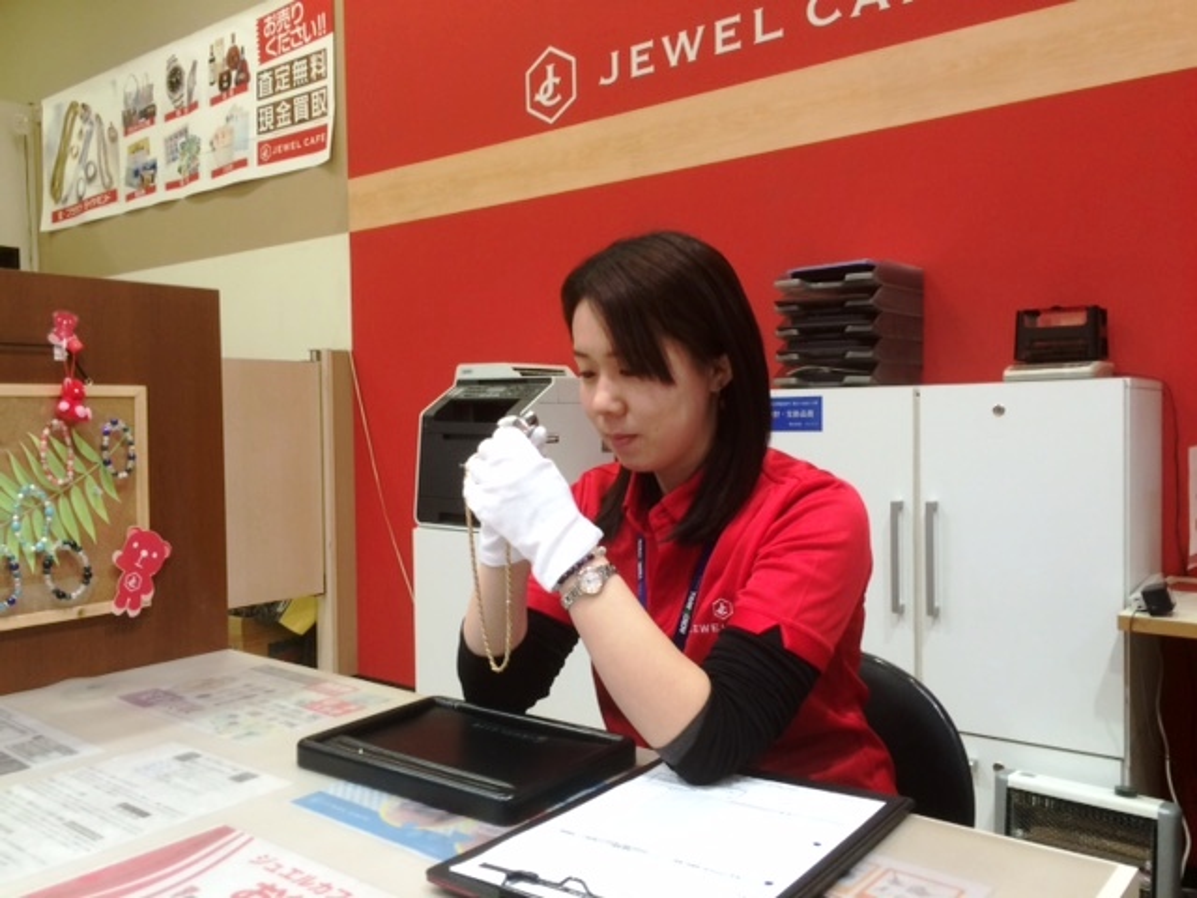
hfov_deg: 61.7
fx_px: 1003
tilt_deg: -4.0
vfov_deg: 48.2
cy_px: 449
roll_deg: +1.8
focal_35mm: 29
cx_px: 598
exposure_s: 1/30
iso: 64
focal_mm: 4.15
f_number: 2.2
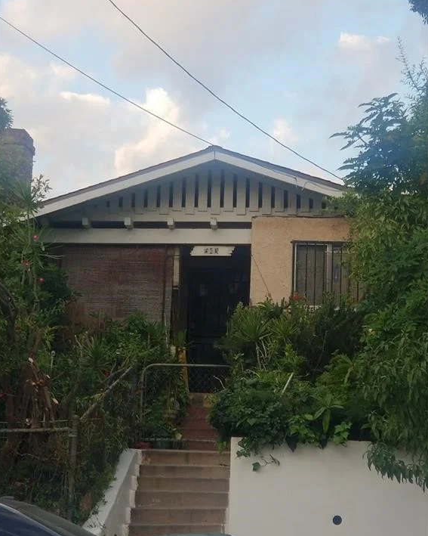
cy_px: 272
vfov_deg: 34.2
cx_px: 214
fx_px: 871
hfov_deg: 27.6
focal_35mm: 55
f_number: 2.4
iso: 25
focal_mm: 6
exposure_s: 1/134
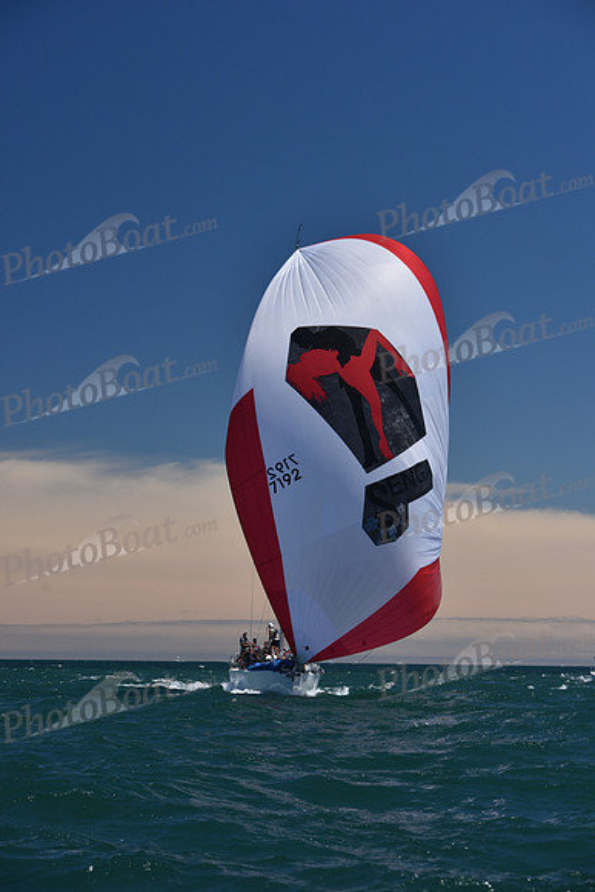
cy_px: 446
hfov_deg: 14.4
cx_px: 298
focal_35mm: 95
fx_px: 2354
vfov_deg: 21.5
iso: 250
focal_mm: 95
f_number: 7.1
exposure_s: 1/800
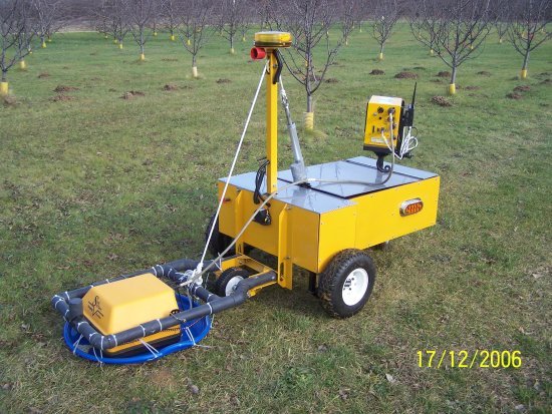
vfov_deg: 37.7
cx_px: 276
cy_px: 207
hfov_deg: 49.0
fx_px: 606
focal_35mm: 38
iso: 80
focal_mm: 6.3
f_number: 2.8
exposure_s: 1/500
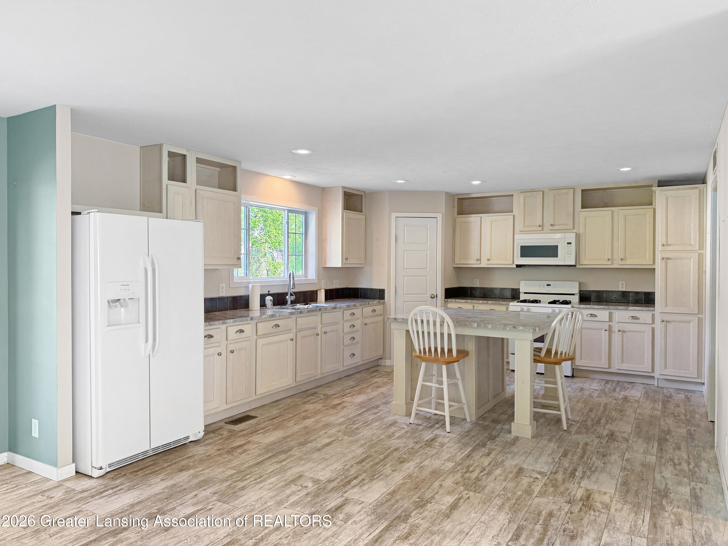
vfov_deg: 56.8
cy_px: 273
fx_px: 505
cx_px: 364
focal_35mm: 24
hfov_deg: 71.6
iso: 200
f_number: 1.78
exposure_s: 1/126
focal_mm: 6.76
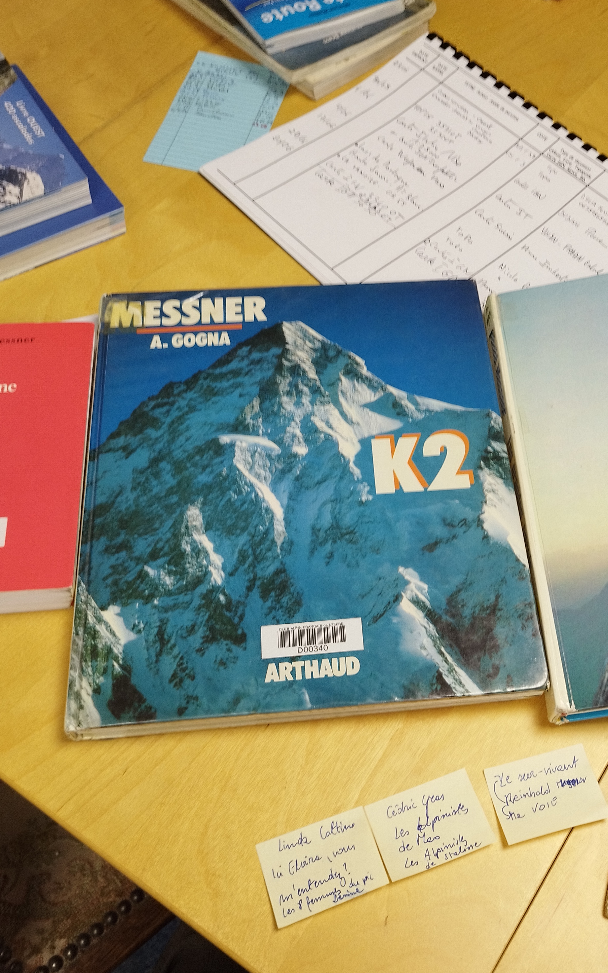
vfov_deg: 54.0
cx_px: 425
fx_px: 954
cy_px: 485
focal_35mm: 36
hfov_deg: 34.9
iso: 190
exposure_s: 1/50
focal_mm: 5.95
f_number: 1.89
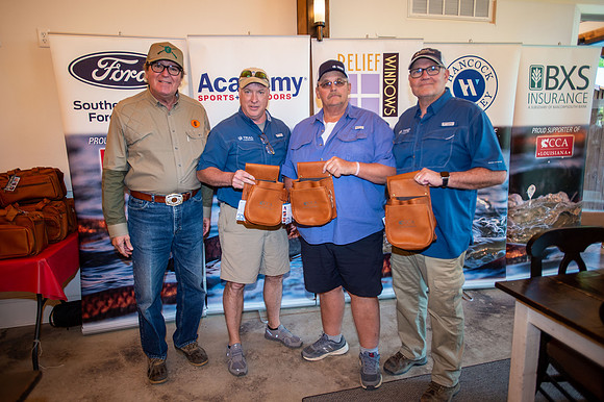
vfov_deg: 57.2
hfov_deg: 78.6
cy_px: 201
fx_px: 369
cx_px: 302
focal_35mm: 22
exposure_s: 1/60
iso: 800
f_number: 2.8
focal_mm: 22
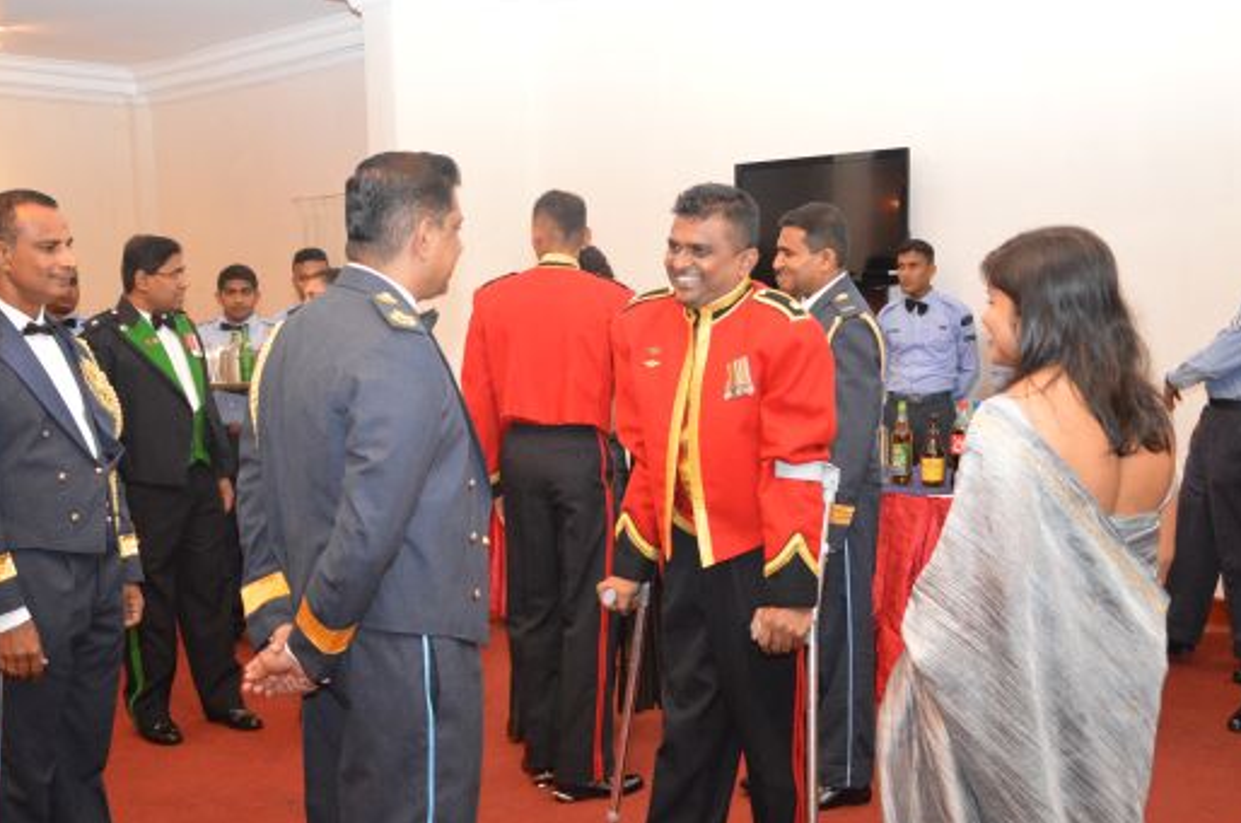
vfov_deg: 31.7
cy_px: 475
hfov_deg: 46.4
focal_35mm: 42
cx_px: 664
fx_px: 1446
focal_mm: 24
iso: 3200
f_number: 3.8
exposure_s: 1/60
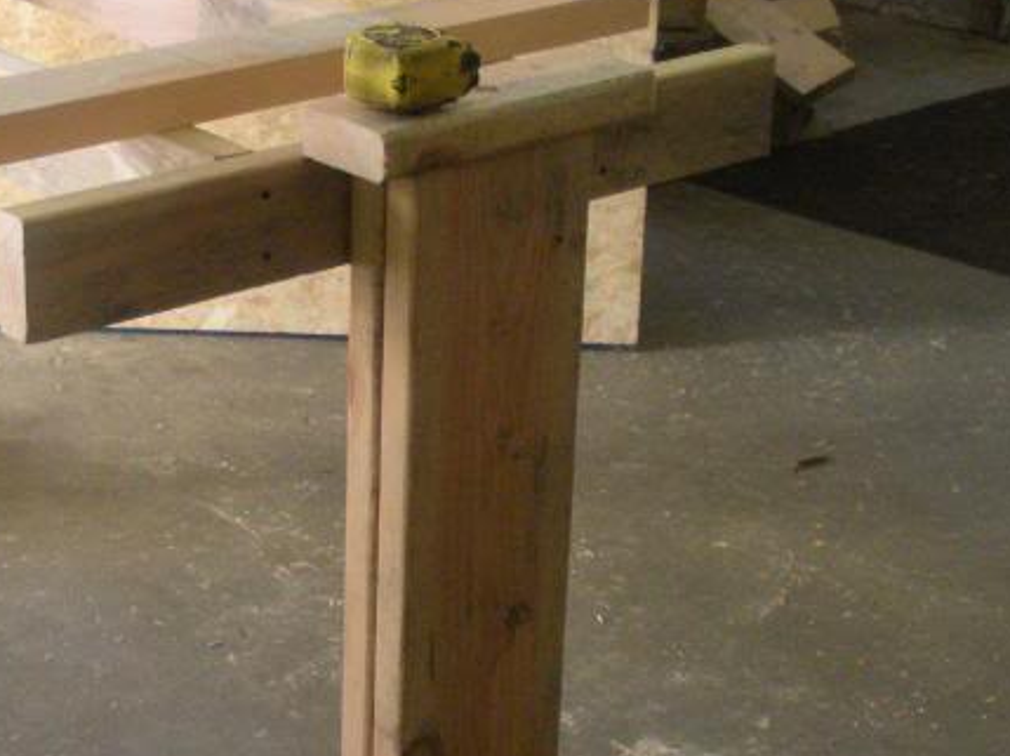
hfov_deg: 22.5
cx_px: 195
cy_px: 455
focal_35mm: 86
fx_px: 2507
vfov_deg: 17.1
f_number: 3.5
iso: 334
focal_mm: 6.3
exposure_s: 1/58.1
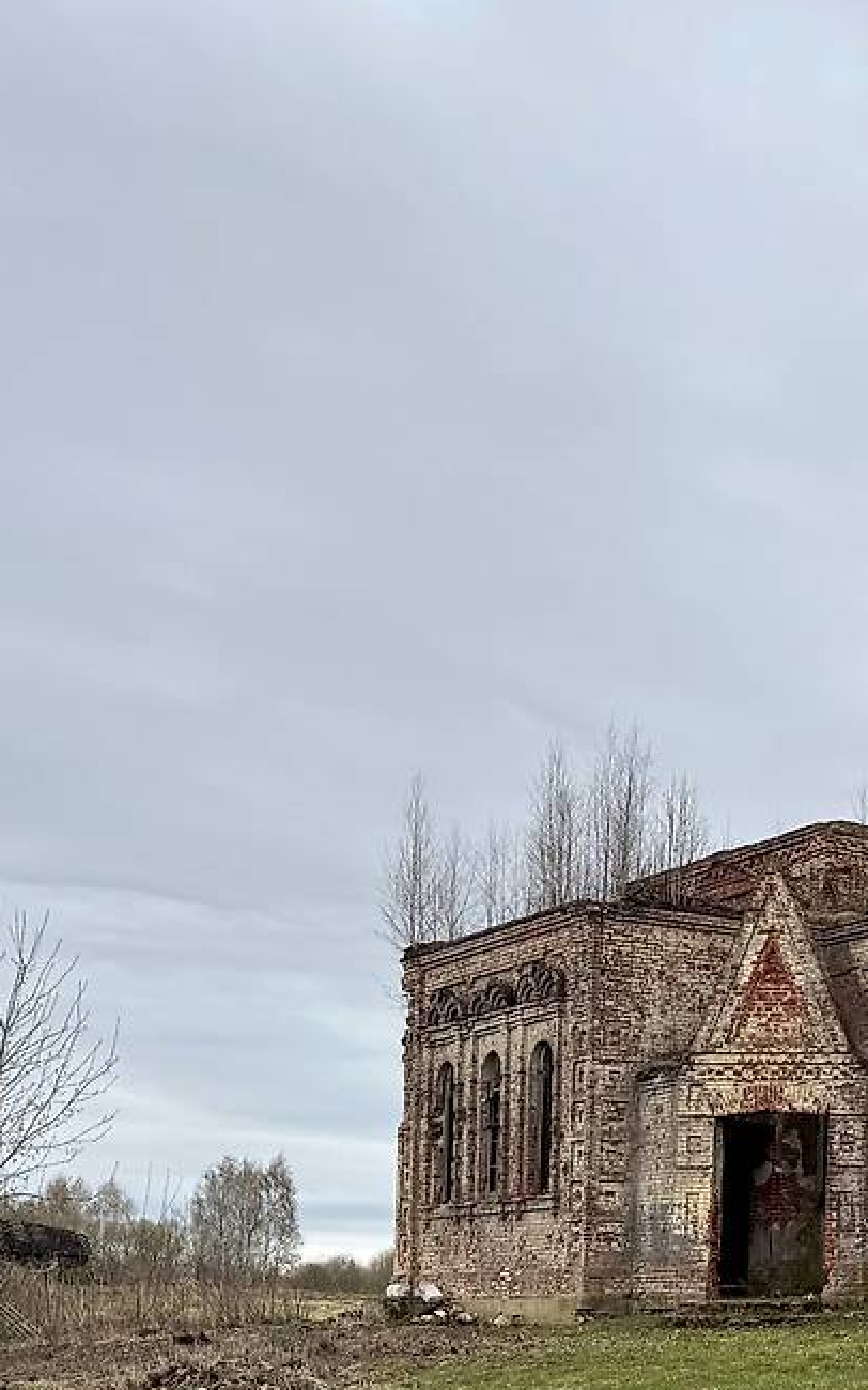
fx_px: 1780
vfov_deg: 42.7
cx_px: 1176
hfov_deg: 23.6
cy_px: 704
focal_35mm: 47
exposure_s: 1/2415
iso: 80
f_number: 1.78
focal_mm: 6.76
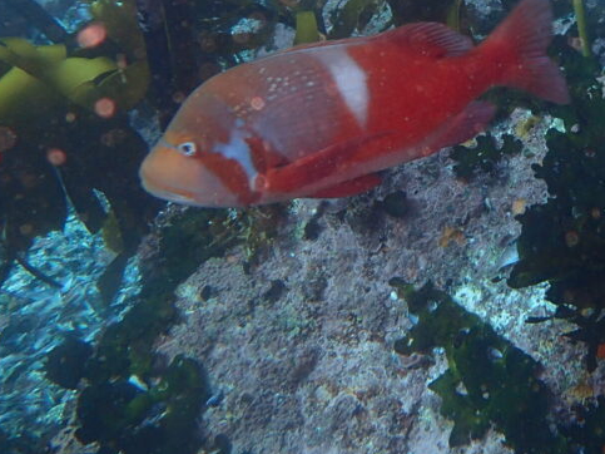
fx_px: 926
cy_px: 66
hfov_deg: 34.1
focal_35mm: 53
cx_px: 547
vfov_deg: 26.8
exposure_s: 1/125
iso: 100
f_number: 2.8
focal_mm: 4.5
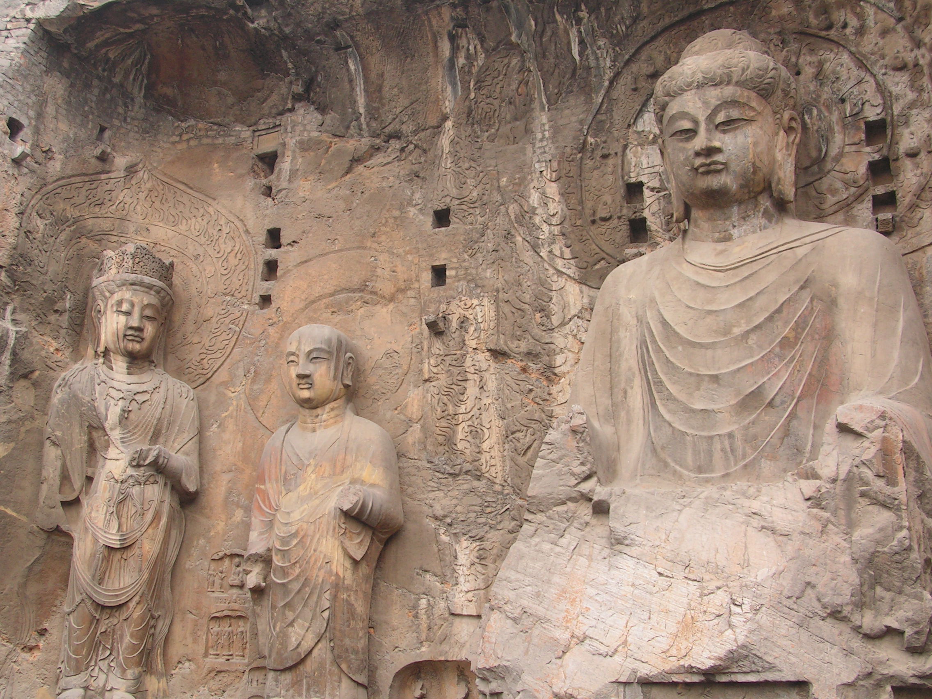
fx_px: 1185
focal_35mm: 44
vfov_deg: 32.9
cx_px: 466
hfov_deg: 42.9
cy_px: 350
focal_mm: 7.4
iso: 50
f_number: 4
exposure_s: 1/50
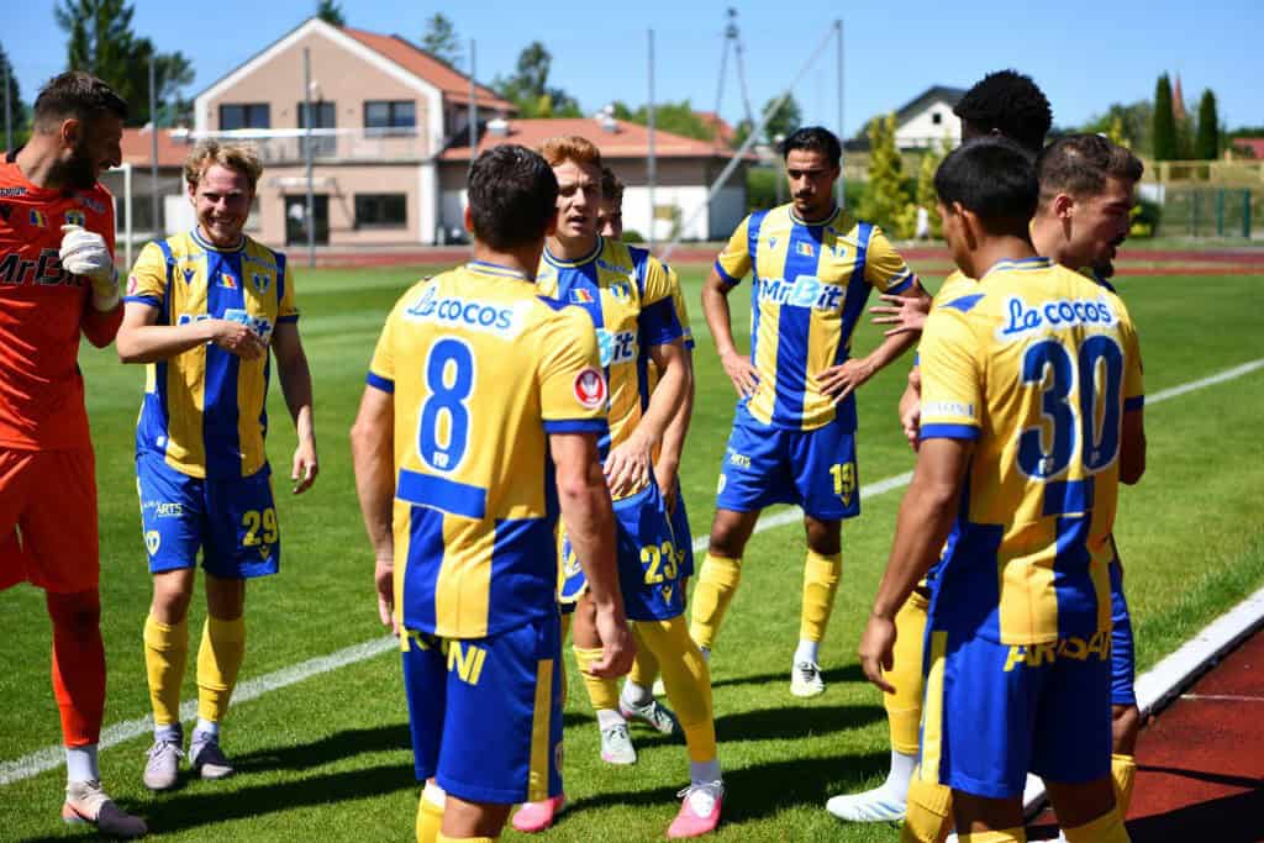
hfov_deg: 28.8
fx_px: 2458
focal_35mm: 70
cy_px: 422
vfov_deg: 19.5
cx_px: 632
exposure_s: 1/1250
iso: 64
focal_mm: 70
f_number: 2.8
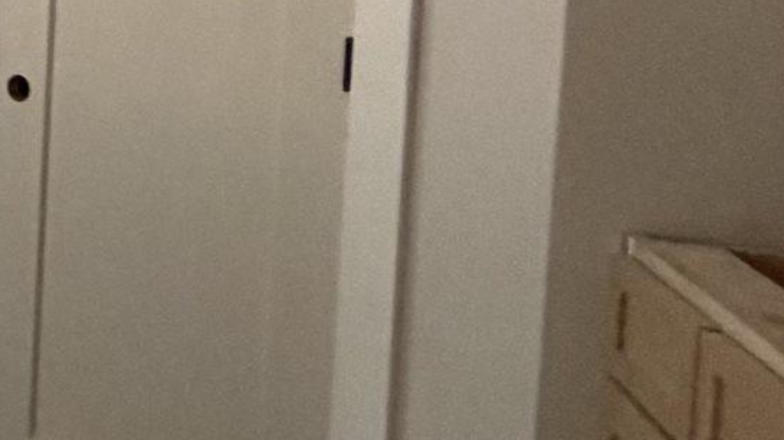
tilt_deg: -2.9
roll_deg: +1.0
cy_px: -101
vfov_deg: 13.6
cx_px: -1039
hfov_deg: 15.4
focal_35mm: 86
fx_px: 1787
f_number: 2.2
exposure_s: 1/121
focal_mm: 2.22
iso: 250
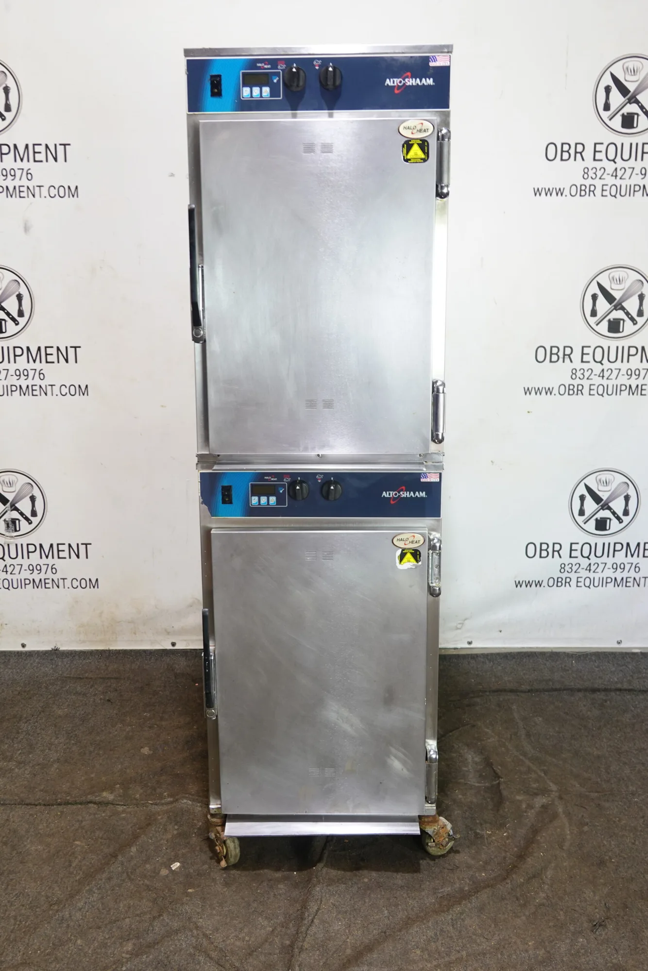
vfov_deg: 55.8
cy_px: 486
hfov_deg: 38.9
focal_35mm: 34
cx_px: 324
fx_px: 918
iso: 125
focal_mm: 12.51
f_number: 3.5
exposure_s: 1/6
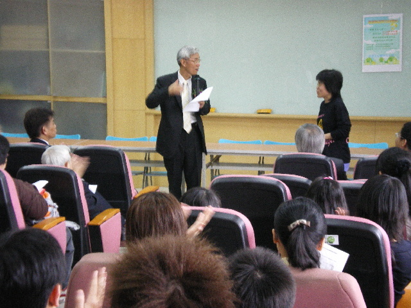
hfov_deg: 24.1
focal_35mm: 81
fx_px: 962
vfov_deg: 18.2
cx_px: 206
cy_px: 154
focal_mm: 13.3
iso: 400
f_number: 4.9
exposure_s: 1/20
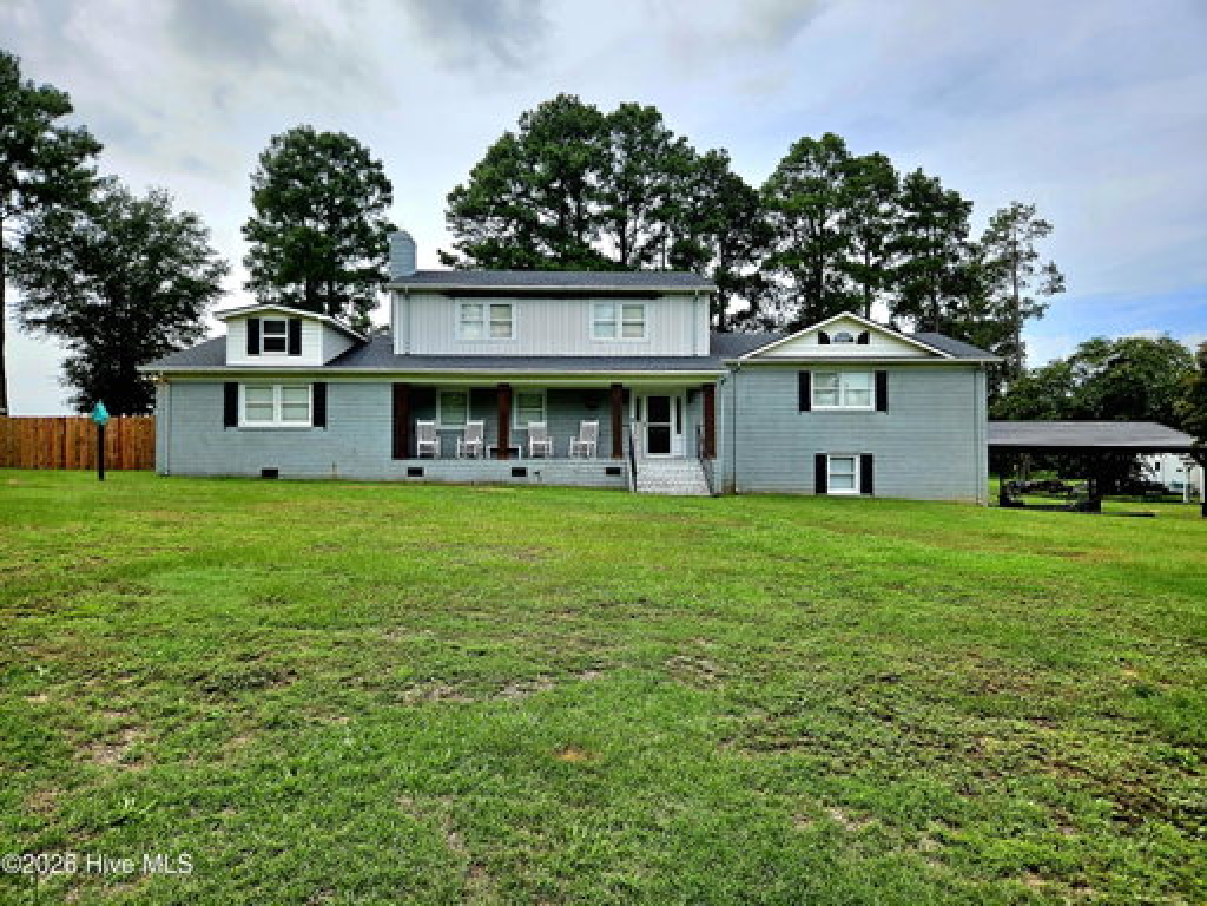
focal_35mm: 23
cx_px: 604
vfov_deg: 58.9
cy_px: 453
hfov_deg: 73.9
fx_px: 802
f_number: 1.8
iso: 25
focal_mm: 5.4
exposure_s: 1/2000
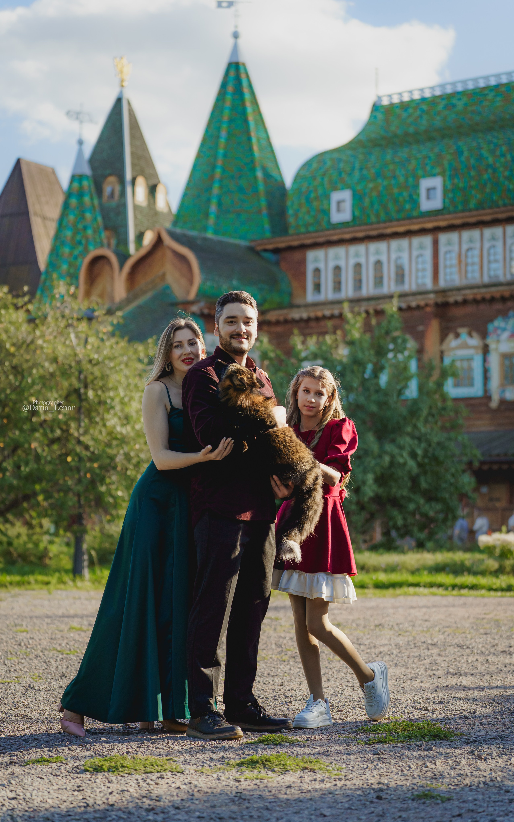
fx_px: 1815
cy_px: 410
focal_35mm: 81
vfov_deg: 25.5
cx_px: 243
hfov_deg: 16.1
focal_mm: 79.3
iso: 320
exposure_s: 1/1600
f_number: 2.8
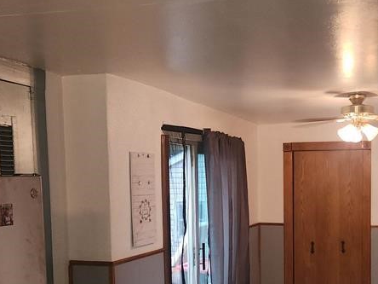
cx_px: 282
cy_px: 223
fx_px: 579
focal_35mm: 53
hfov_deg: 35.4
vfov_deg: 27.0
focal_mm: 5.4
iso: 100
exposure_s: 1/24
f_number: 1.8
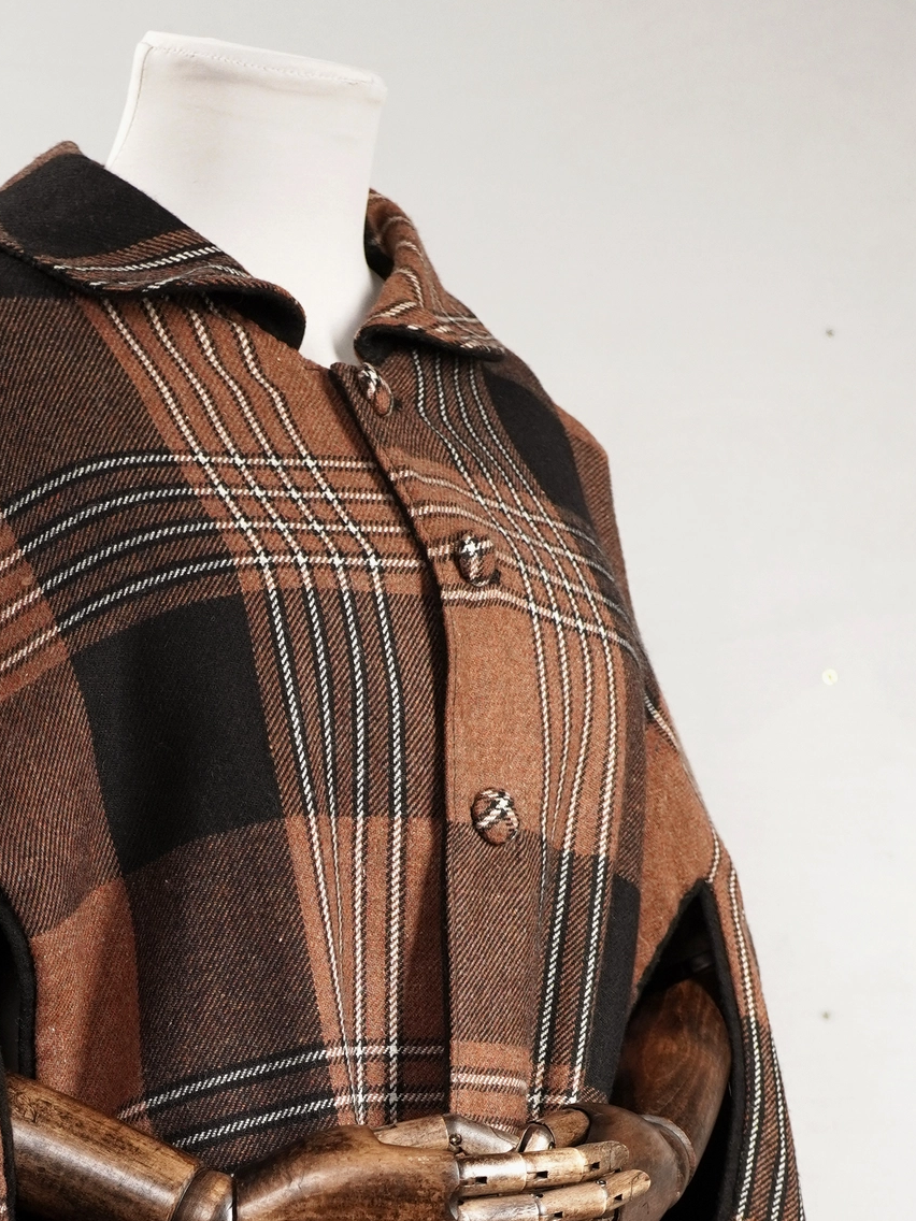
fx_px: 4128
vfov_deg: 16.2
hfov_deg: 12.6
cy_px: 1456
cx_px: 113
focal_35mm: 117
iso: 400
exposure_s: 1/100
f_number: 3.5
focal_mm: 32
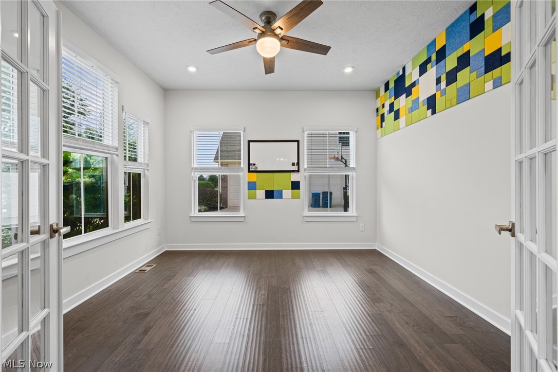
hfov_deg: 100.4
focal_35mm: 15
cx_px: 279
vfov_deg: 77.3
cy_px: 186
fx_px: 232
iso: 250
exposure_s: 1/6
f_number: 9
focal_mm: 15
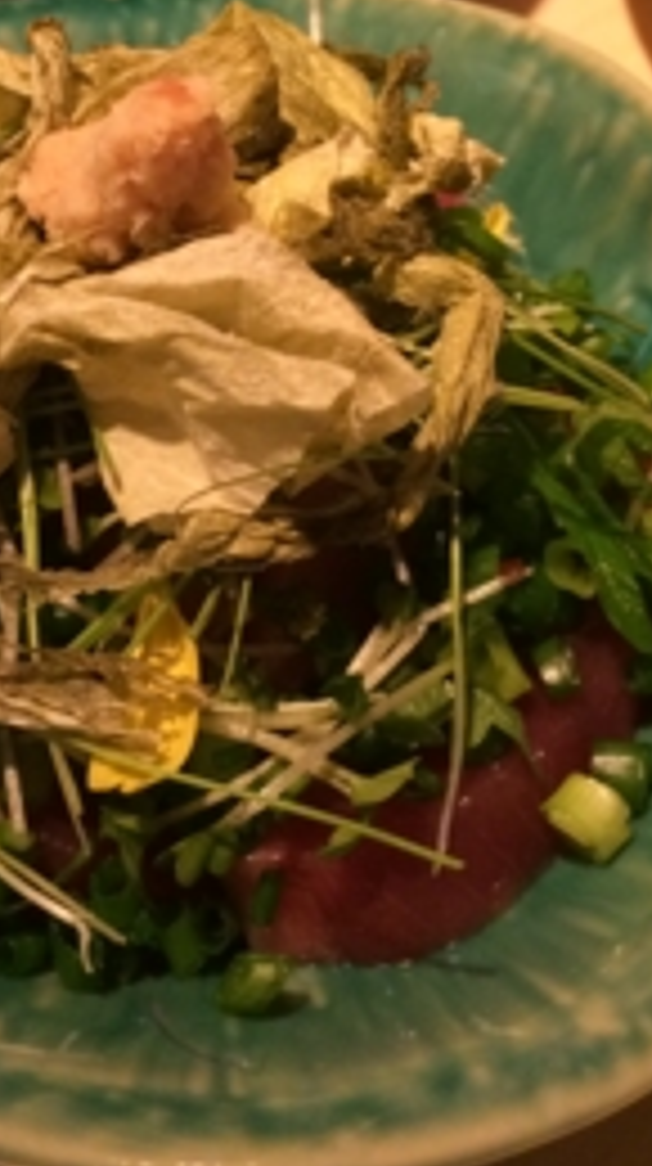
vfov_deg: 37.1
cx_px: 184
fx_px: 1697
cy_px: 311
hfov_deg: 21.6
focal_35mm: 55
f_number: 2.2
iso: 250
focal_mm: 4.15
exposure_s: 1/33
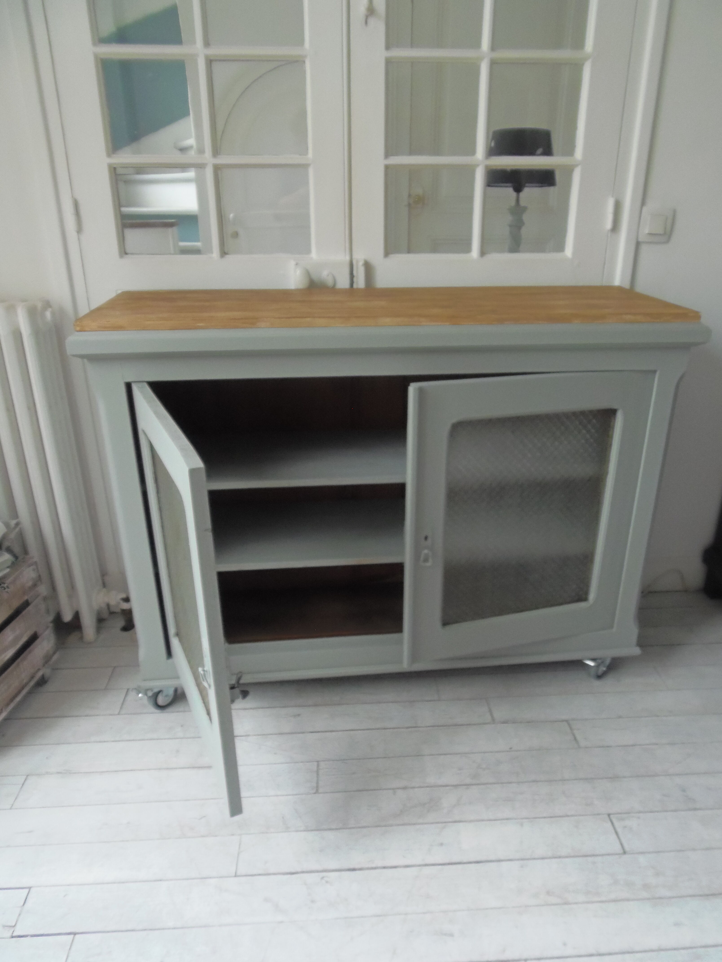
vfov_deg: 71.6
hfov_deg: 56.8
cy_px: 481
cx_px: 361
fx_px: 667
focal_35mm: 24
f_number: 2.9
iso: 250
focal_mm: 4.3
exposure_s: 1/30
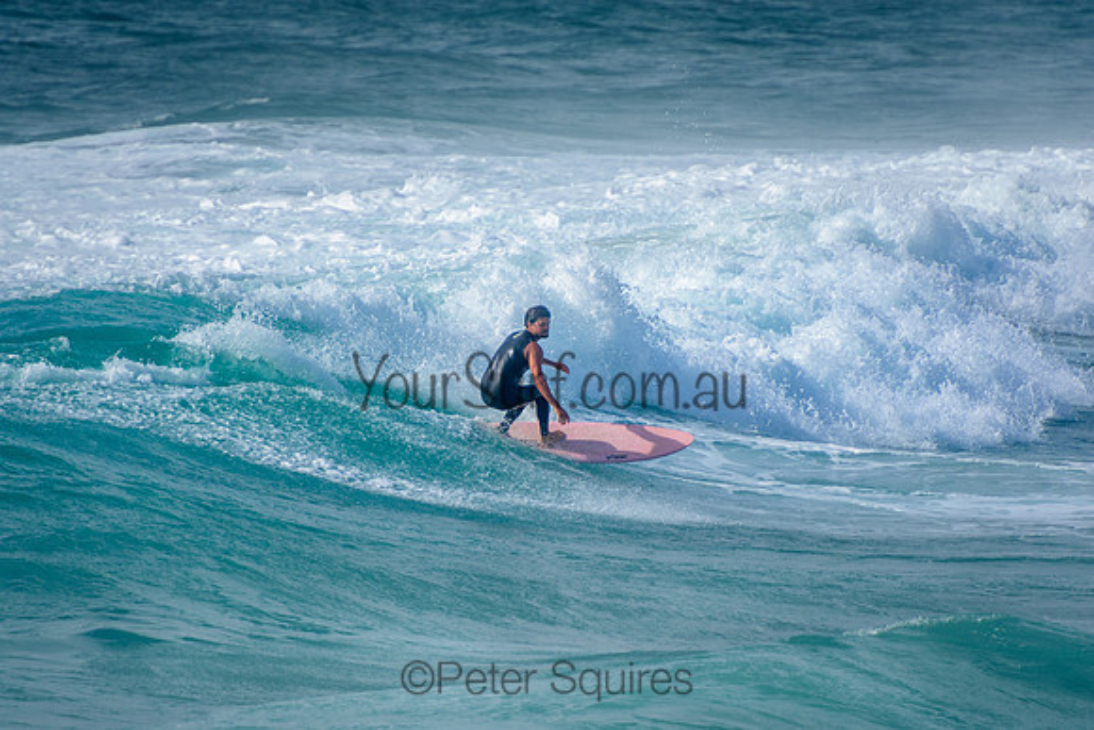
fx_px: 18237
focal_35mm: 600
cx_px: 547
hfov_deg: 3.4
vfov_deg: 2.3
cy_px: 365
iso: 280
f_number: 5.6
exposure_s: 1/2000
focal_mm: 400
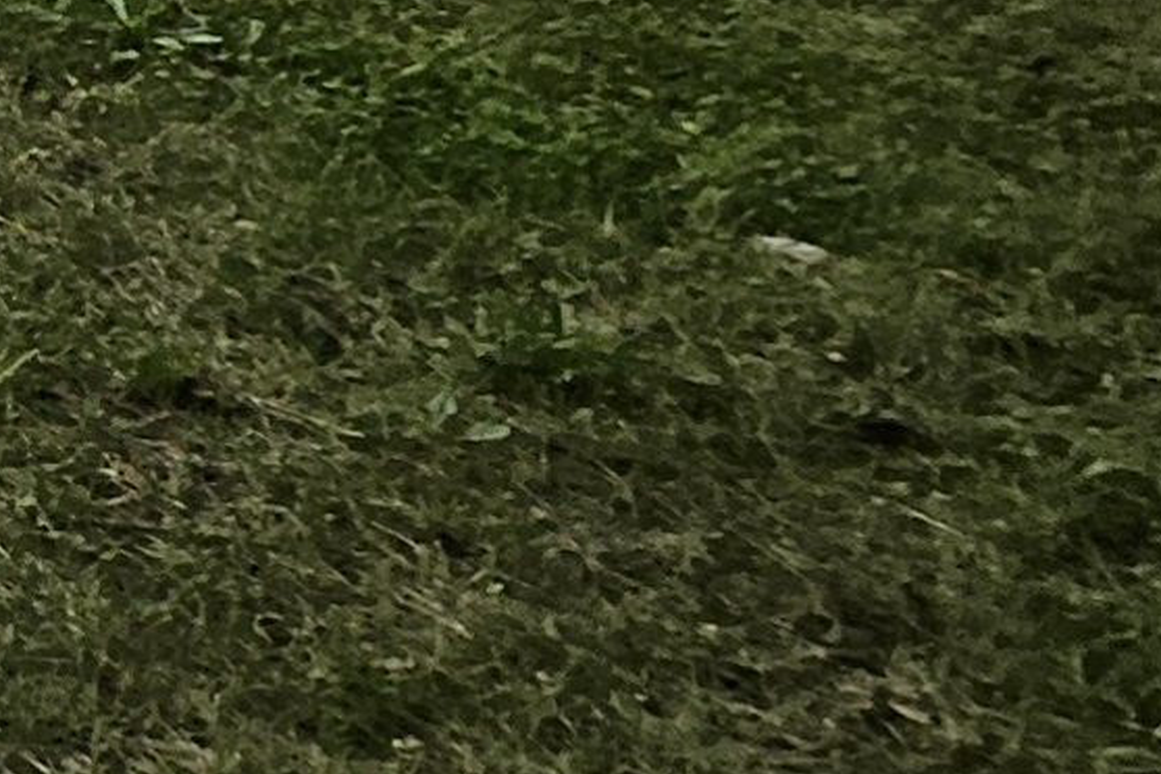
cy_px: -774
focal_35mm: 97
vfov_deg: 12.4
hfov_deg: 10.6
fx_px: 3128
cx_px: -2588
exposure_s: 1/673
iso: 32
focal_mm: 1.74
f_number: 2.2
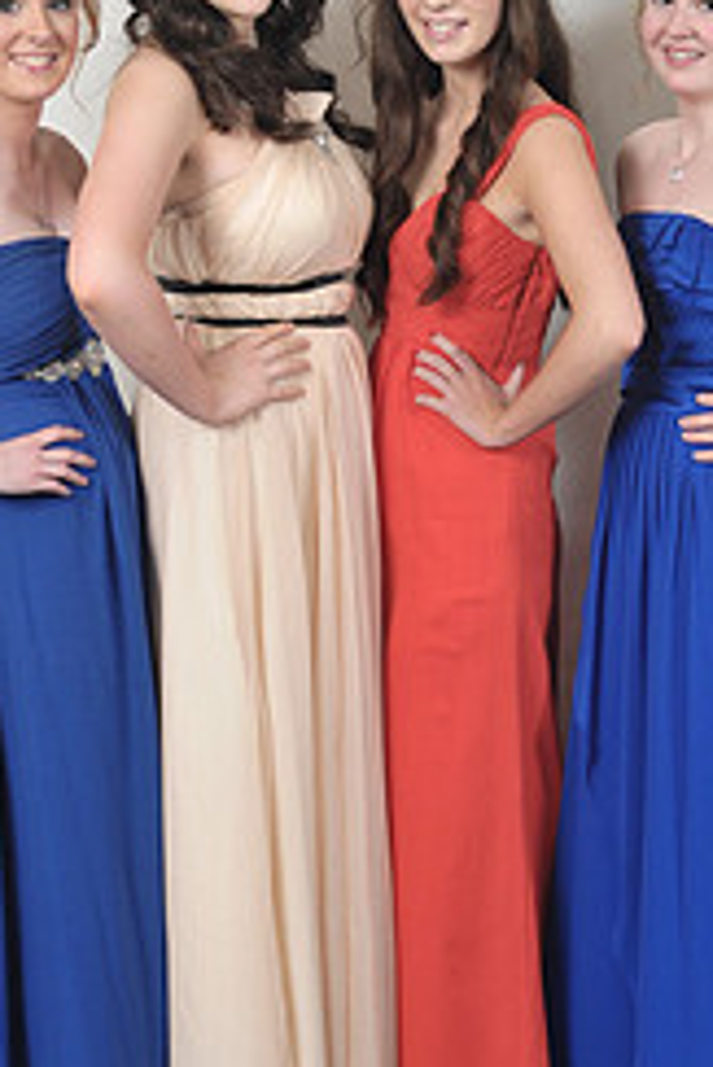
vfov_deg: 21.4
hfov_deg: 14.4
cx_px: 490
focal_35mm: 95
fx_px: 2818
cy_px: 669
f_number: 7.1
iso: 1000
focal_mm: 40
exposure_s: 1/160
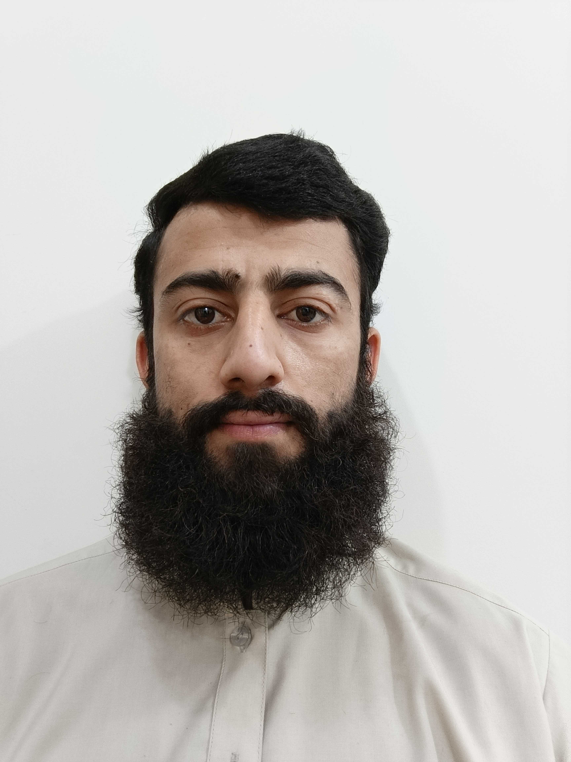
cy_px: 381
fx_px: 528
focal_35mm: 24
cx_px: 286
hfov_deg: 56.8
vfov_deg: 71.6
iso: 200
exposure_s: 1/25
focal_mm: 3.27
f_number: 2.4
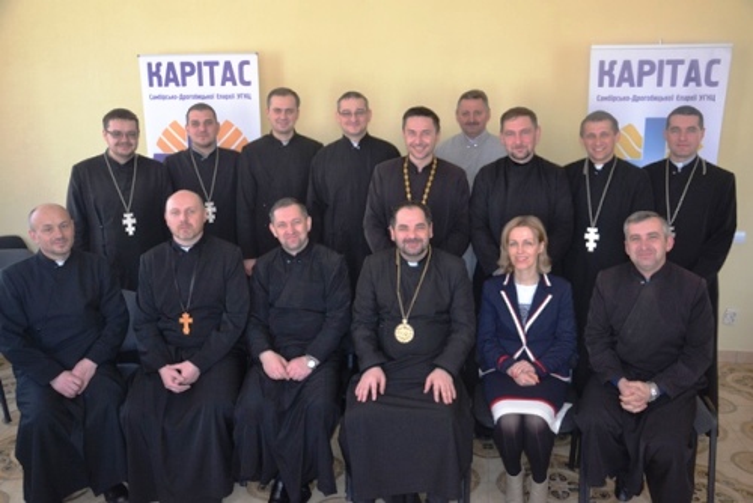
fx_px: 691
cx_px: 376
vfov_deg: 40.0
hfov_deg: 57.2
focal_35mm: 33
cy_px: 252
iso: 900
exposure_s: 1/60
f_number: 3.8
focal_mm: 22
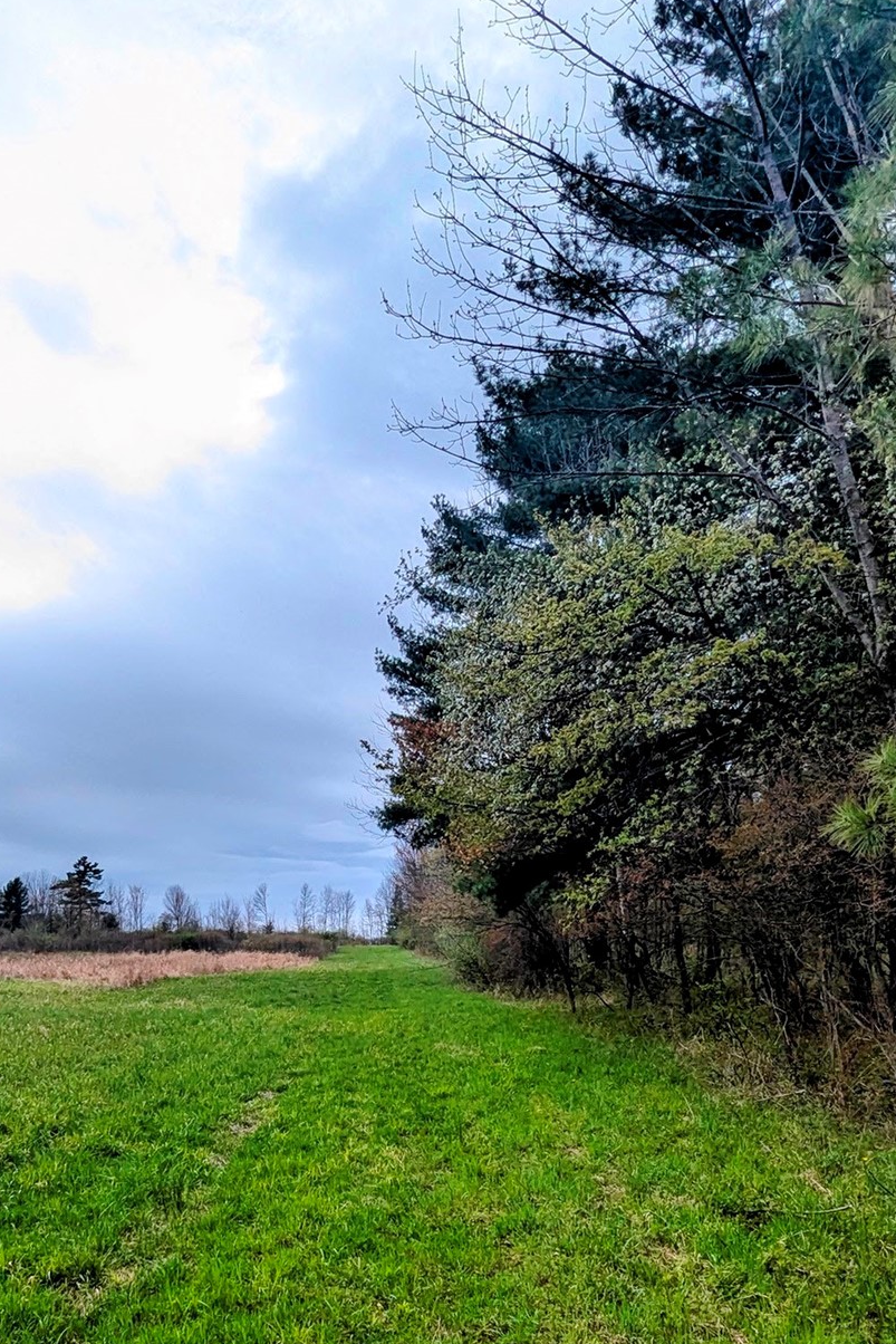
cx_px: 272
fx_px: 858
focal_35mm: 23
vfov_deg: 72.8
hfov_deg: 53.6
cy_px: 941
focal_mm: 1.95
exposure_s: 1/1106
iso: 38
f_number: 2.2
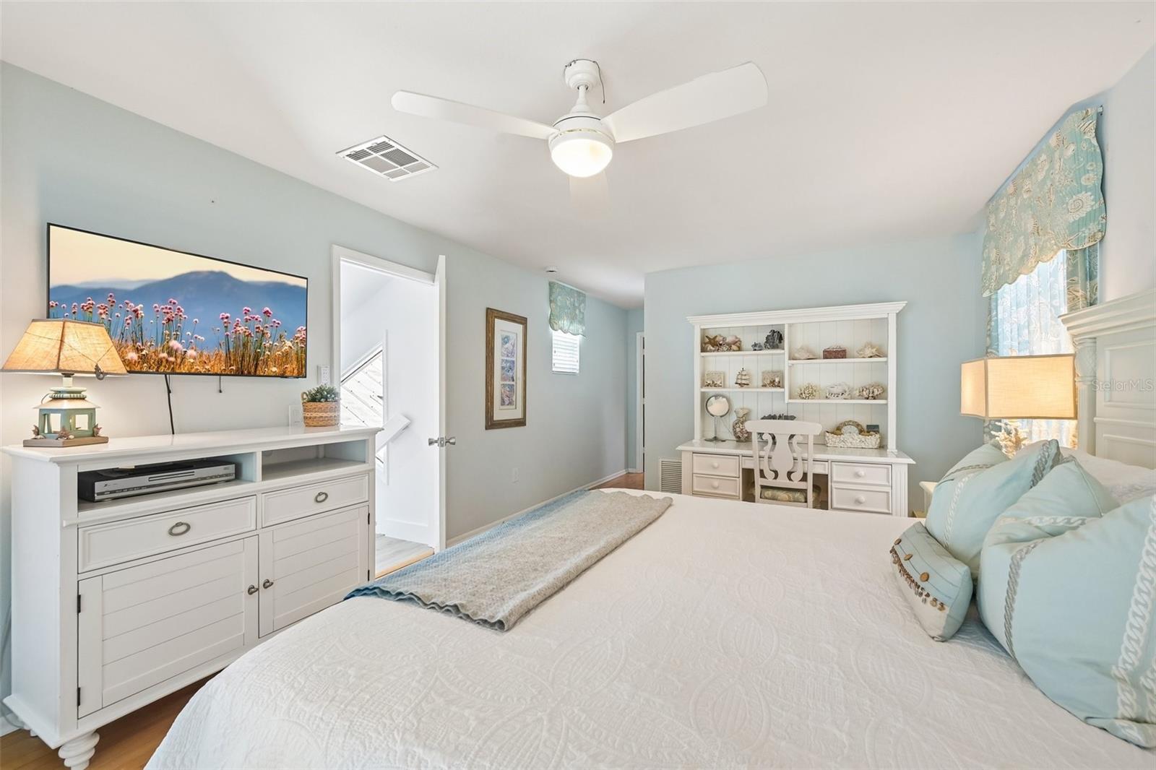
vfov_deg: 81.2
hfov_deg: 104.3
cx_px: 578
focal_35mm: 14
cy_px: 385
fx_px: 449
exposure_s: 1/30
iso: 400
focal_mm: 14
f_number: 8
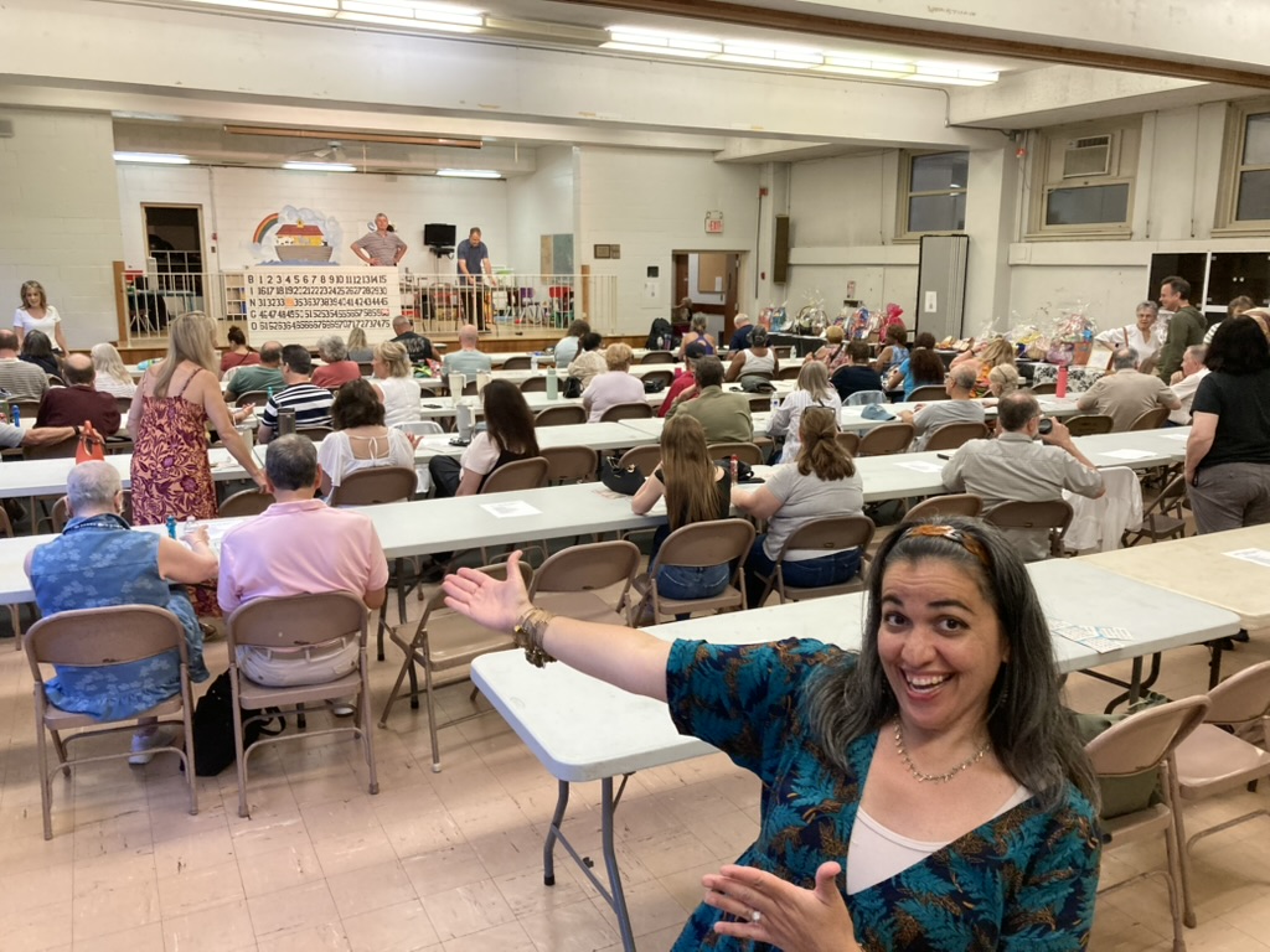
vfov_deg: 49.7
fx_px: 1027
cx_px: 635
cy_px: 476
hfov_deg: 63.4
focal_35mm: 28
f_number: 1.8
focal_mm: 3.99
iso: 200
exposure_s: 1/60
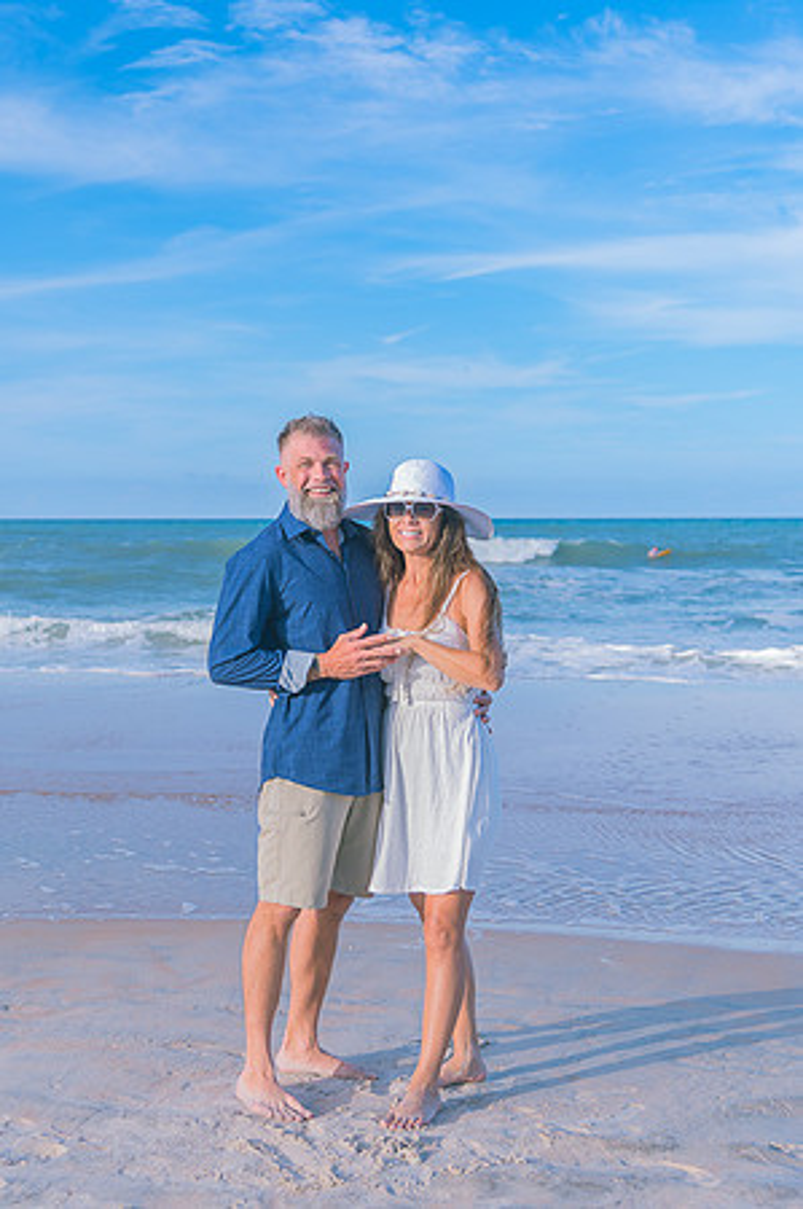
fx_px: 1677
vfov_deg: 39.6
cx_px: 402
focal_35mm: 50
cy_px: 604
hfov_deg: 26.9
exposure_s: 1/200
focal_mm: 50
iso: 160
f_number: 4
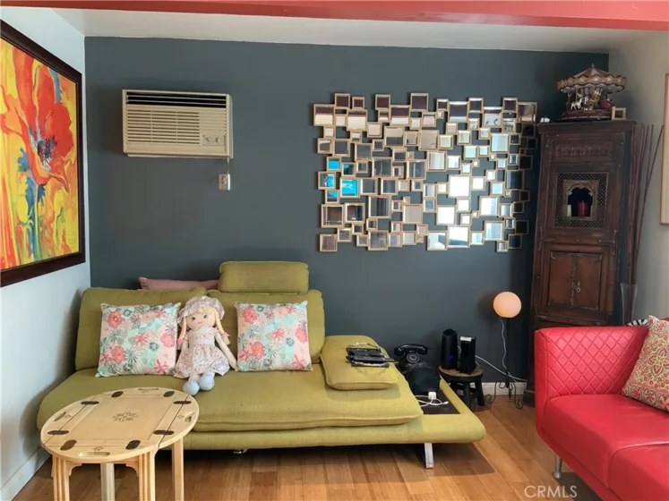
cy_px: 250
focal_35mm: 29
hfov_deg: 61.7
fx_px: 560
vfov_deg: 48.2
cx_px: 334
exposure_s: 1/60
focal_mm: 3
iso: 80
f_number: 1.8
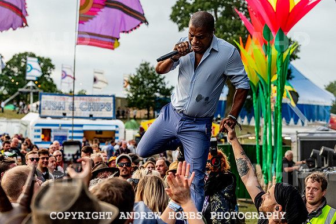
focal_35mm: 86
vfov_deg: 15.9
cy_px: 108
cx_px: 174
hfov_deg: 23.7
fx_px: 801
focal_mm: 80
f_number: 4.5
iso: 720
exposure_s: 1/500
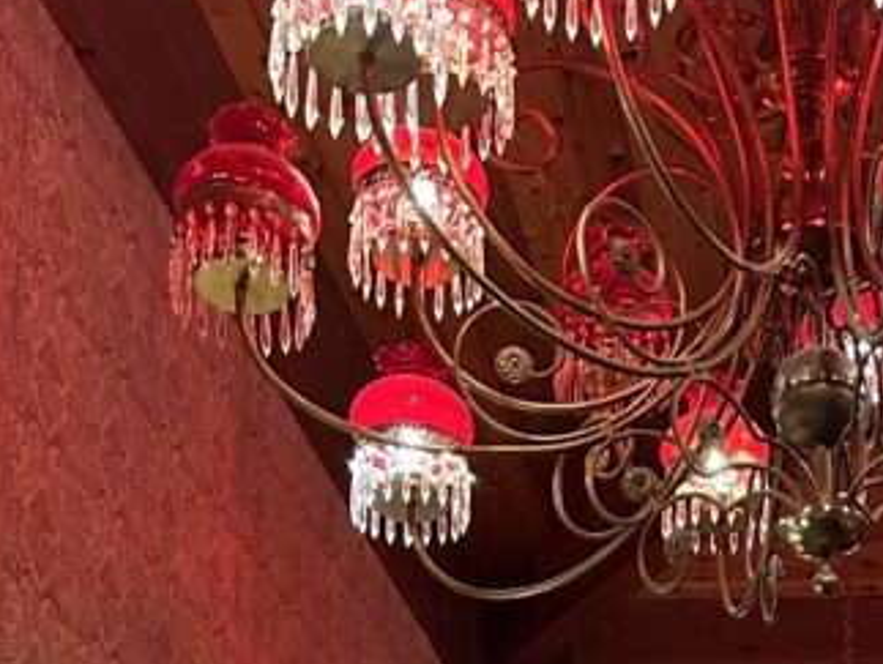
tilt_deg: +7.7
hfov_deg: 25.0
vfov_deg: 16.6
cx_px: 760
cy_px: 1145
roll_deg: -0.7
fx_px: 1941
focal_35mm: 76
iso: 1000
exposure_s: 1/40
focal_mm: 6.86
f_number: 1.78
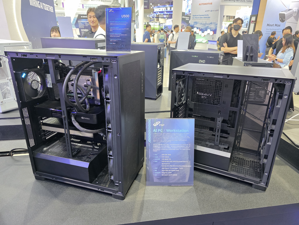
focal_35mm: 23
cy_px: 112
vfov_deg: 58.9
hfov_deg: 73.9
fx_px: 199
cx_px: 150
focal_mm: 6.3
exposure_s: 1/120
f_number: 1.7
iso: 800
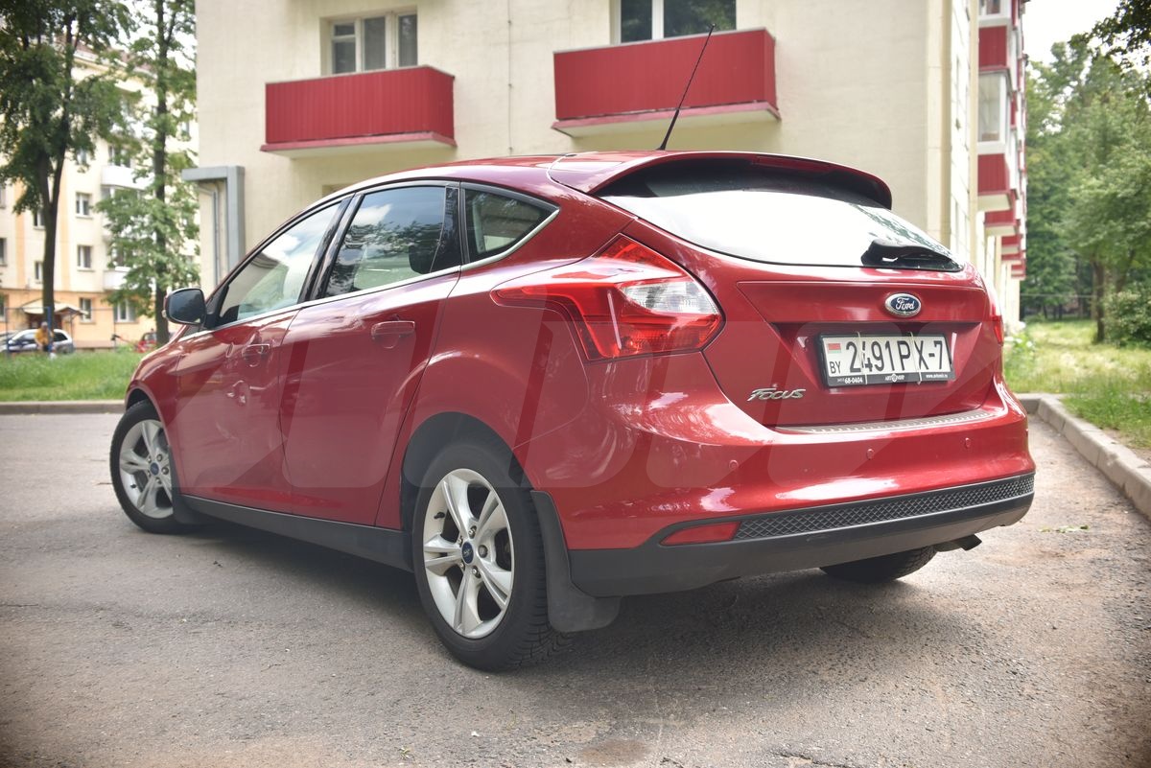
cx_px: 576
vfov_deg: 37.9
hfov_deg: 54.4
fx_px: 1119
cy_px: 384
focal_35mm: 35
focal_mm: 35
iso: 400
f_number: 5.6
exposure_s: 1/125
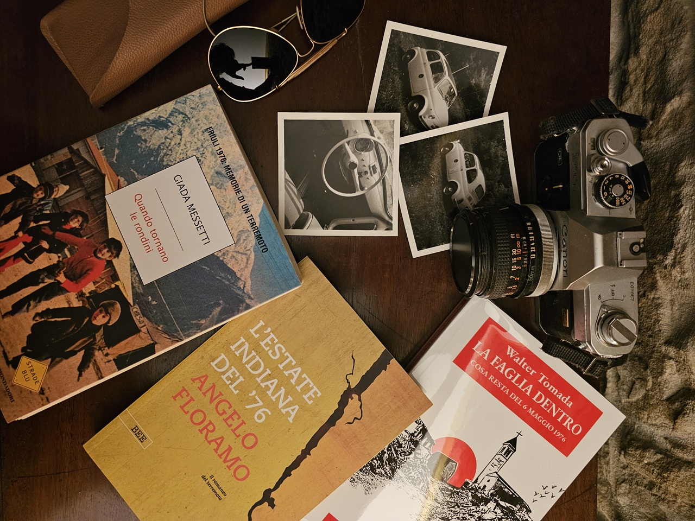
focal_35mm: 23
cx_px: 348
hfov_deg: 73.9
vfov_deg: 58.9
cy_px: 260
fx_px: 462
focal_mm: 6.3
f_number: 1.7
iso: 800
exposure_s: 1/24
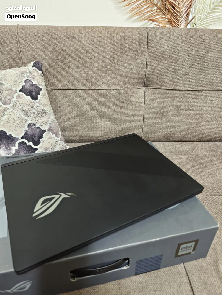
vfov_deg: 73.9
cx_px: 111
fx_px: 197
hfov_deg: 58.9
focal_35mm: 23
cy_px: 148
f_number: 1.67
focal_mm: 8.71
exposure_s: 1/50
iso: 160
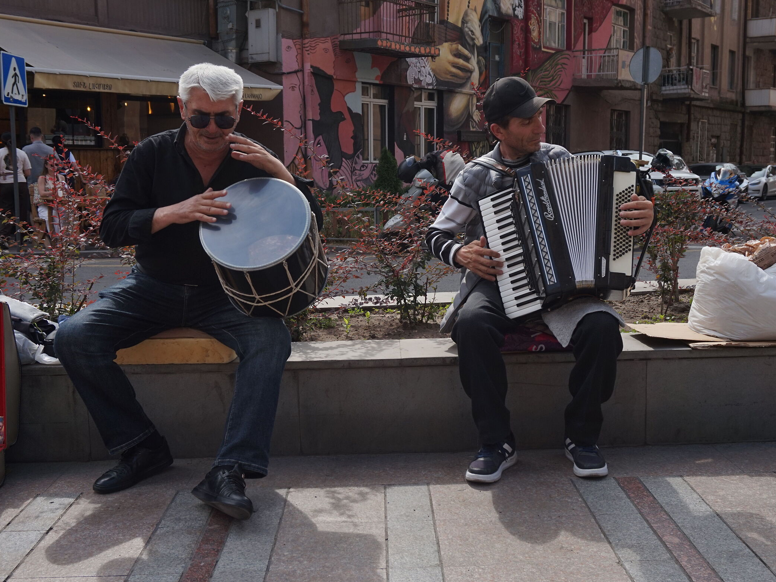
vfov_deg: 36.0
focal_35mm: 40
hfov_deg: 46.8
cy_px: 287
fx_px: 897
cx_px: 388
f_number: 6.3
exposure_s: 1/320
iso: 100
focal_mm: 24
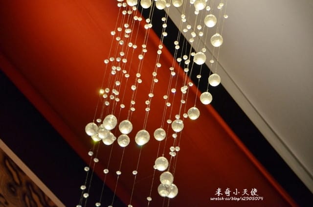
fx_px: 1431
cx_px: 156
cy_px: 104
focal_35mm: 165
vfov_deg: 8.3
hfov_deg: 12.5
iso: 1600
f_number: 5.6
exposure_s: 1/60
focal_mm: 110
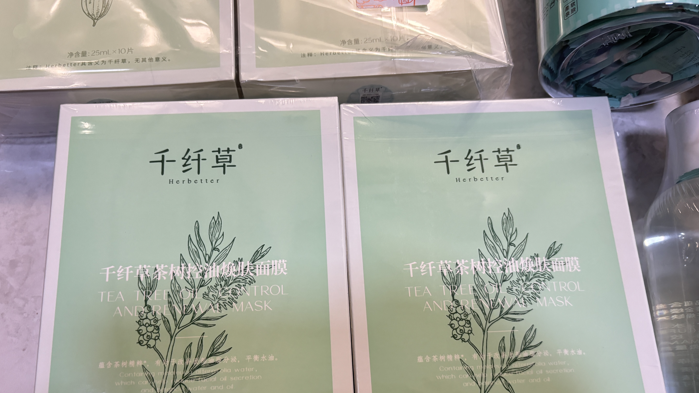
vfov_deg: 38.7
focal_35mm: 30
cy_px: 248
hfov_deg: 64.3
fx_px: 556
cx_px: 332
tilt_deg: -72.7
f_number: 1.6
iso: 250
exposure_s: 1/60
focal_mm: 5.96
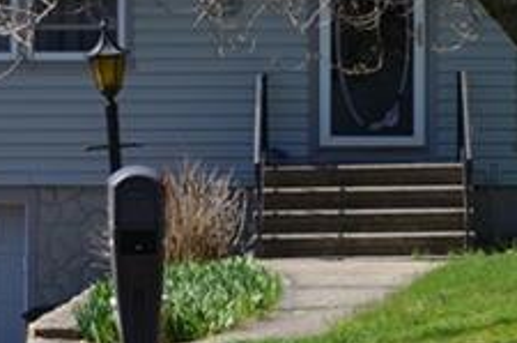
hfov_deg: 8.4
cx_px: 227
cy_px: -89
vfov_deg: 5.5
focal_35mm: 246
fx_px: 3525
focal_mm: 36
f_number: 8
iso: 125
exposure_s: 1/250
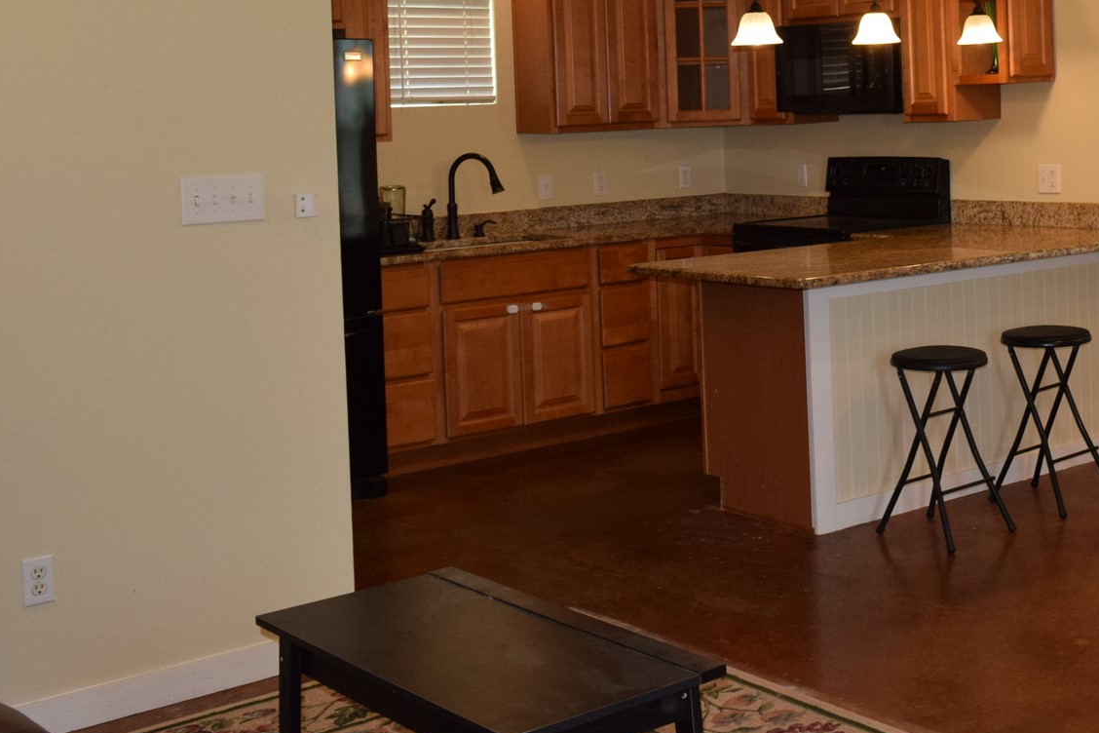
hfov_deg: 36.5
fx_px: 1587
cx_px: 928
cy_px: 128
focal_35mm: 52
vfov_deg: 25.5
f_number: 5
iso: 800
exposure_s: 1/100
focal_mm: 18
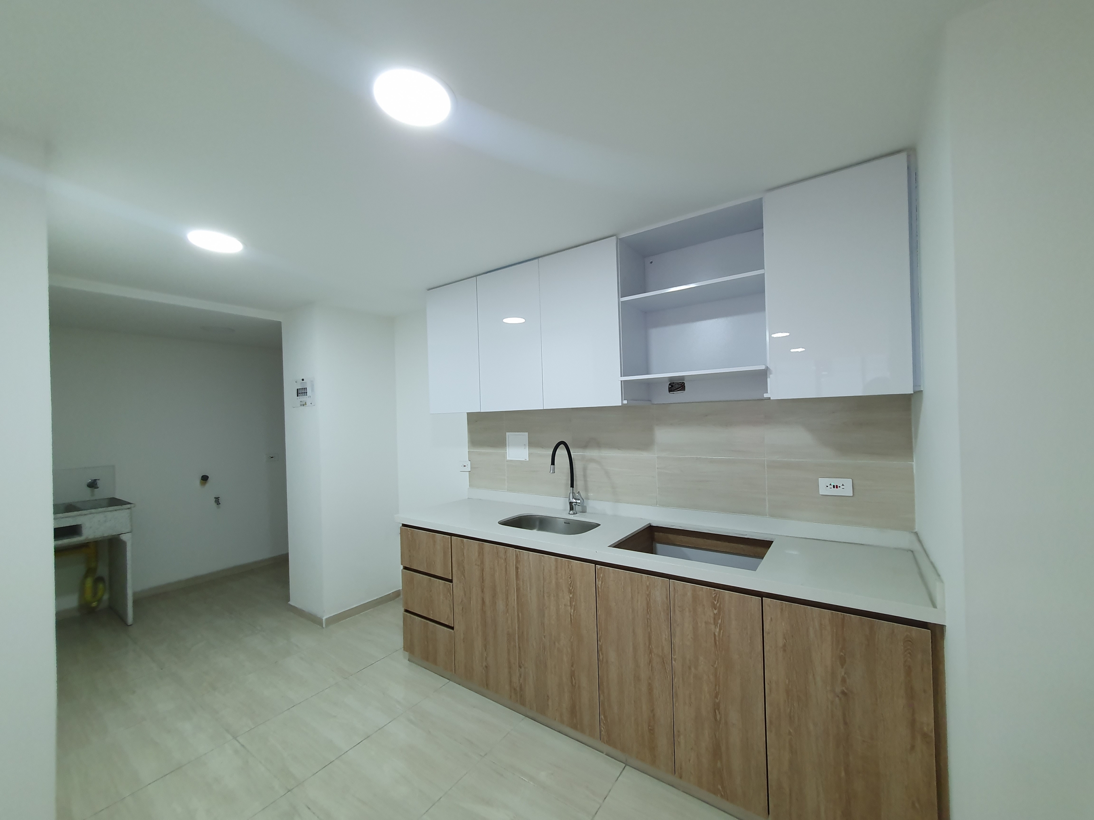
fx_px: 411
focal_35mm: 13
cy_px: 410
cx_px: 547
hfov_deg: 106.2
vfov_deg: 89.9
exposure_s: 1/60
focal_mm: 1.8
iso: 200
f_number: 2.2
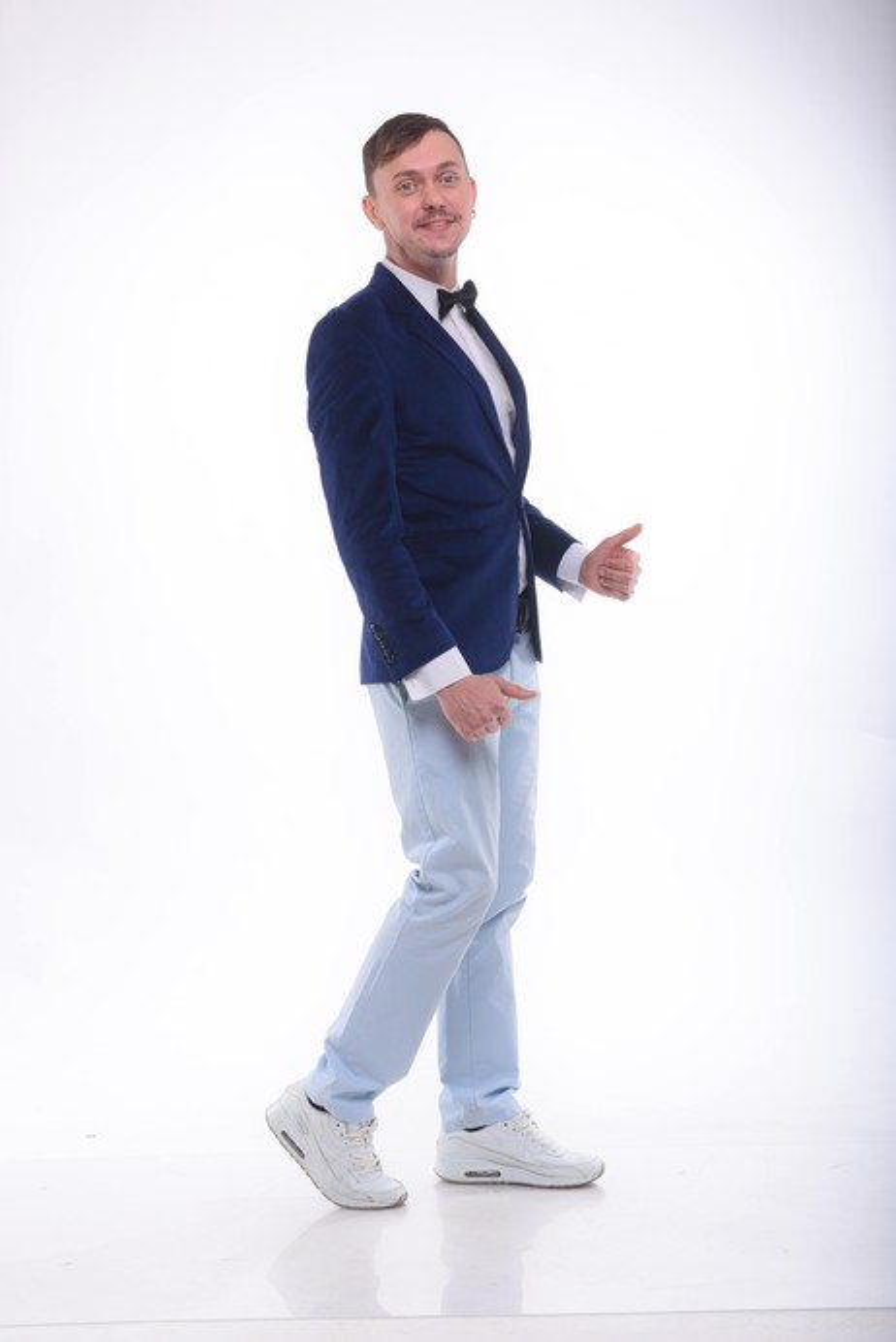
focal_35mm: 70
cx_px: 448
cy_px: 671
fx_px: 2611
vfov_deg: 28.8
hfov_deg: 19.5
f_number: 10
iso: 100
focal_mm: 70
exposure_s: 1/250
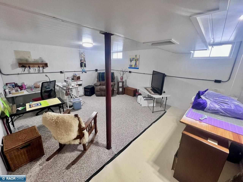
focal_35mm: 13
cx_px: 122
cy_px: 91
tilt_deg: -15.3
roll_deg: -0.9
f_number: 1.8
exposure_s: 1/60
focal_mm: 1.57
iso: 200
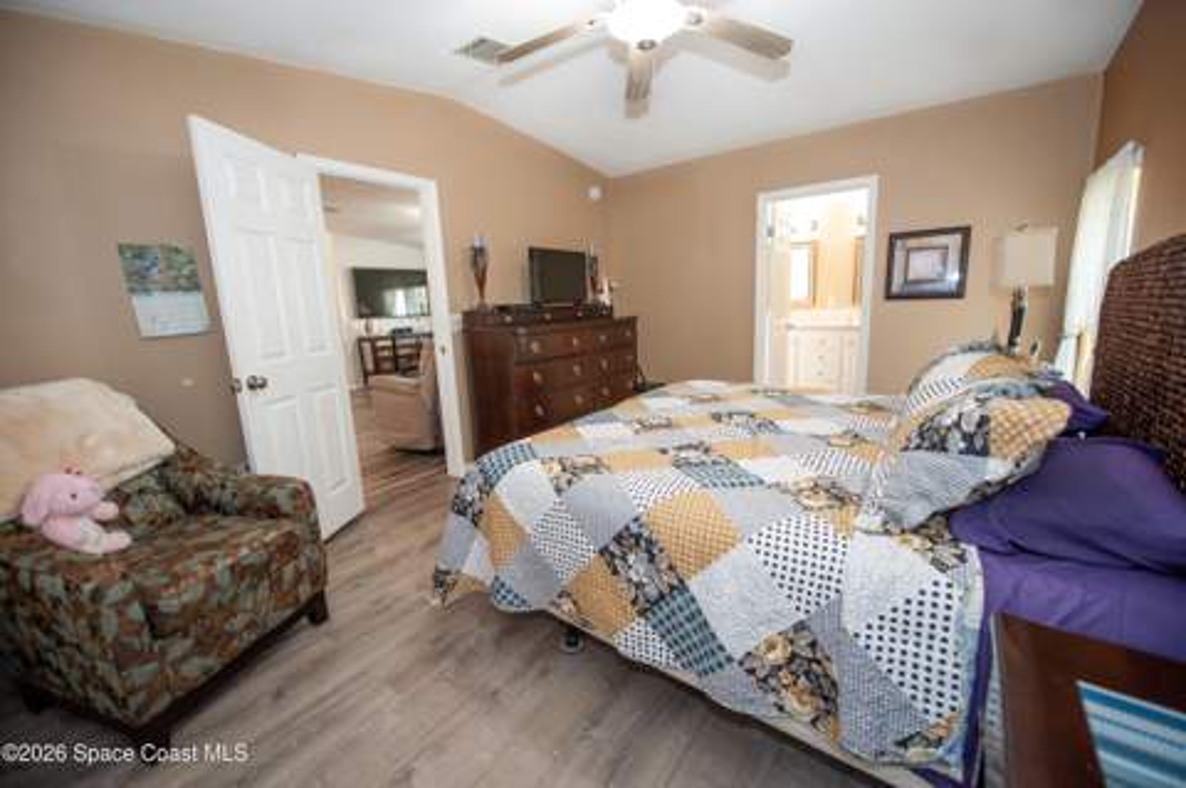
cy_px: 394
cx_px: 593
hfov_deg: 104.3
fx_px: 461
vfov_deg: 81.1
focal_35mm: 14
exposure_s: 1/100
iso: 1250
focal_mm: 14
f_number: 3.2
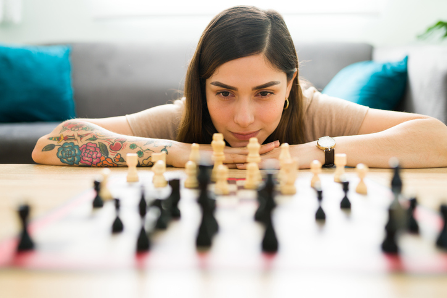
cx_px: 224
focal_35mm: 35
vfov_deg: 37.9
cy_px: 149
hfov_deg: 54.4
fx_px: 435
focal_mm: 35
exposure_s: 1/160
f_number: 1.8
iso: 320
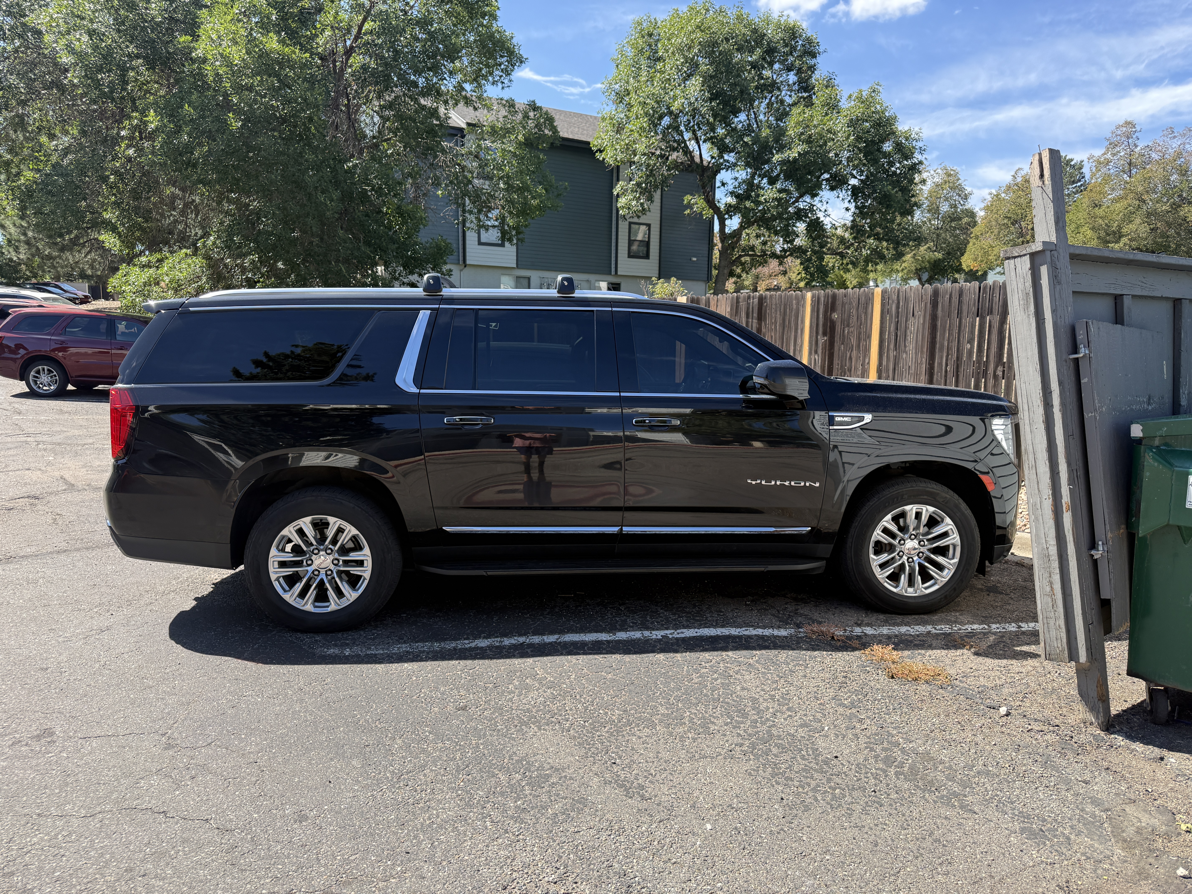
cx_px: 596
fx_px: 826
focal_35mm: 24
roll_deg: -1.6
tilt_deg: -7.7
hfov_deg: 71.6
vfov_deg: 56.8
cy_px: 447
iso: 100
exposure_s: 1/1271
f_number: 1.78
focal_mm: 6.76
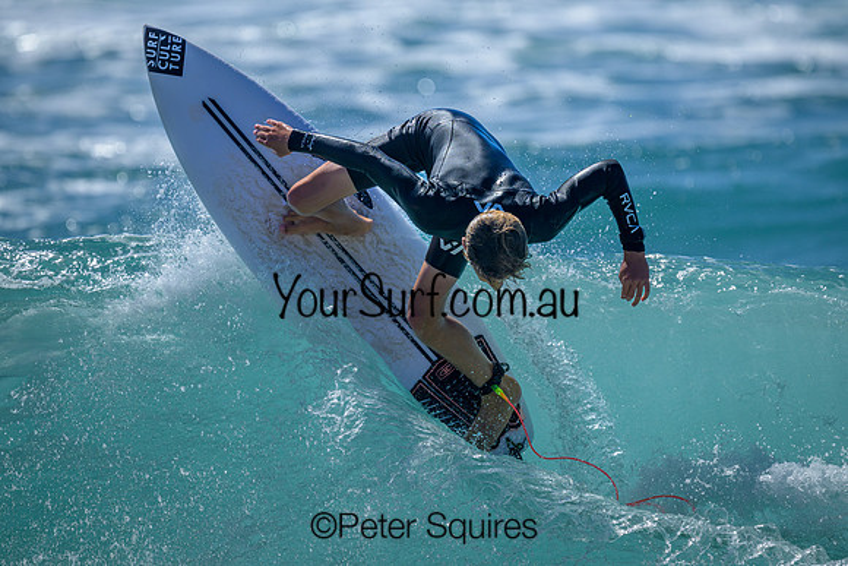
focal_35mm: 908
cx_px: 481
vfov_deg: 1.5
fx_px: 21395
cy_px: 274
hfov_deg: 2.3
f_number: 6.3
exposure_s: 1/2500
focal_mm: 800
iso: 450
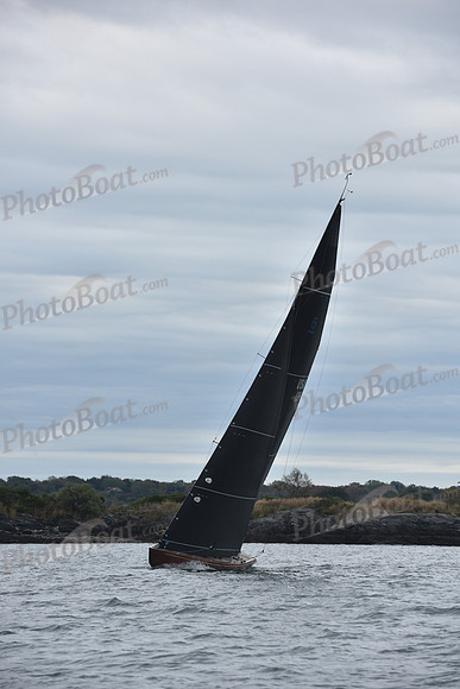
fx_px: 3639
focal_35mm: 190
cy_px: 344
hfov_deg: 7.2
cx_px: 230
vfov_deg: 10.8
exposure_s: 1/1000
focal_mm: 190
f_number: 8
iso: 400
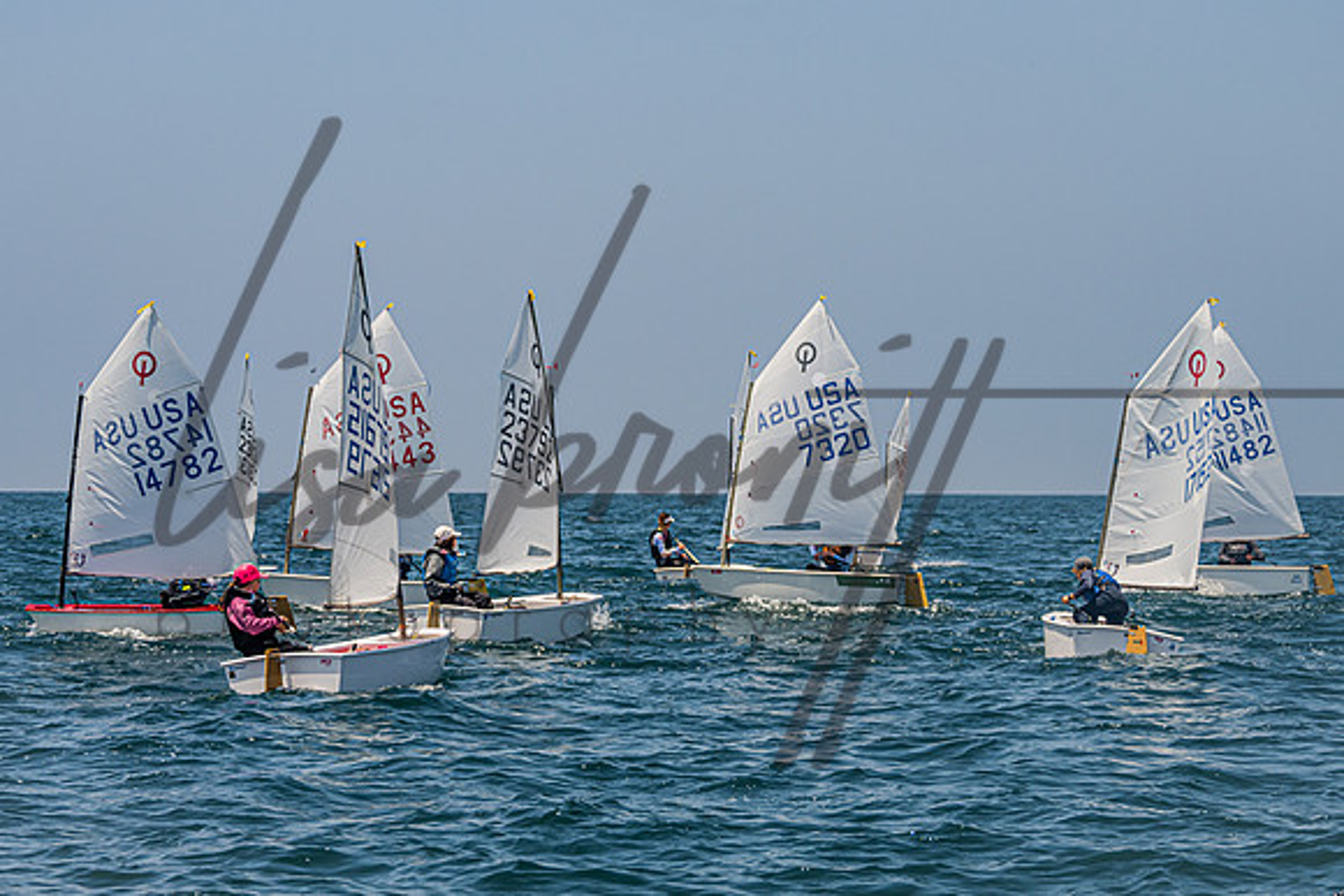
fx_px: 3940
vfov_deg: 13.0
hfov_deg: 19.4
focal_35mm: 106
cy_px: 457
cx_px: 689
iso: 250
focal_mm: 79
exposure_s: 1/2500
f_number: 6
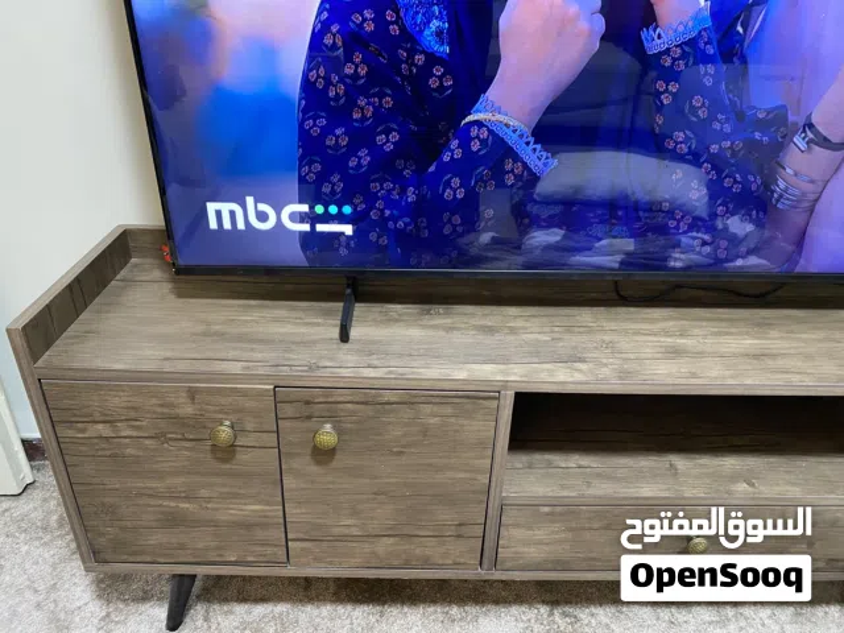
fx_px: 634
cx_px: 422
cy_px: 316
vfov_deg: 53.1
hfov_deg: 67.3
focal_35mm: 26
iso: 500
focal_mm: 4.25
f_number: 1.8
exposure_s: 1/33
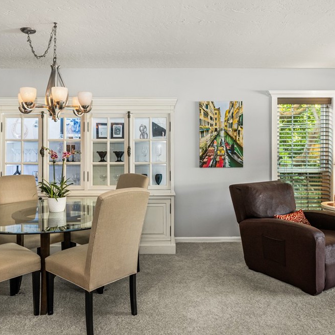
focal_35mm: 26
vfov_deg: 61.6
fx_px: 281
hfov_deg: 61.5
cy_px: 165
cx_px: 156
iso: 100
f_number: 6.3
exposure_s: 1/3
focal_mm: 19.5
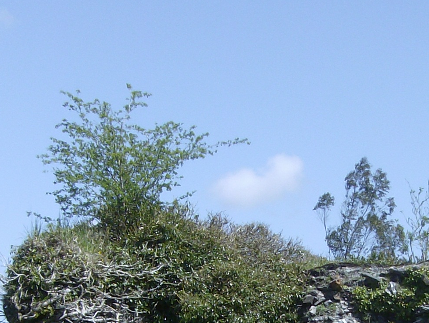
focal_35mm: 143
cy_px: 360
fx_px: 1774
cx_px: 313
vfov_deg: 10.3
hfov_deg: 13.7
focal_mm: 7.7
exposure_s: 1/560
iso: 100
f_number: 5.1
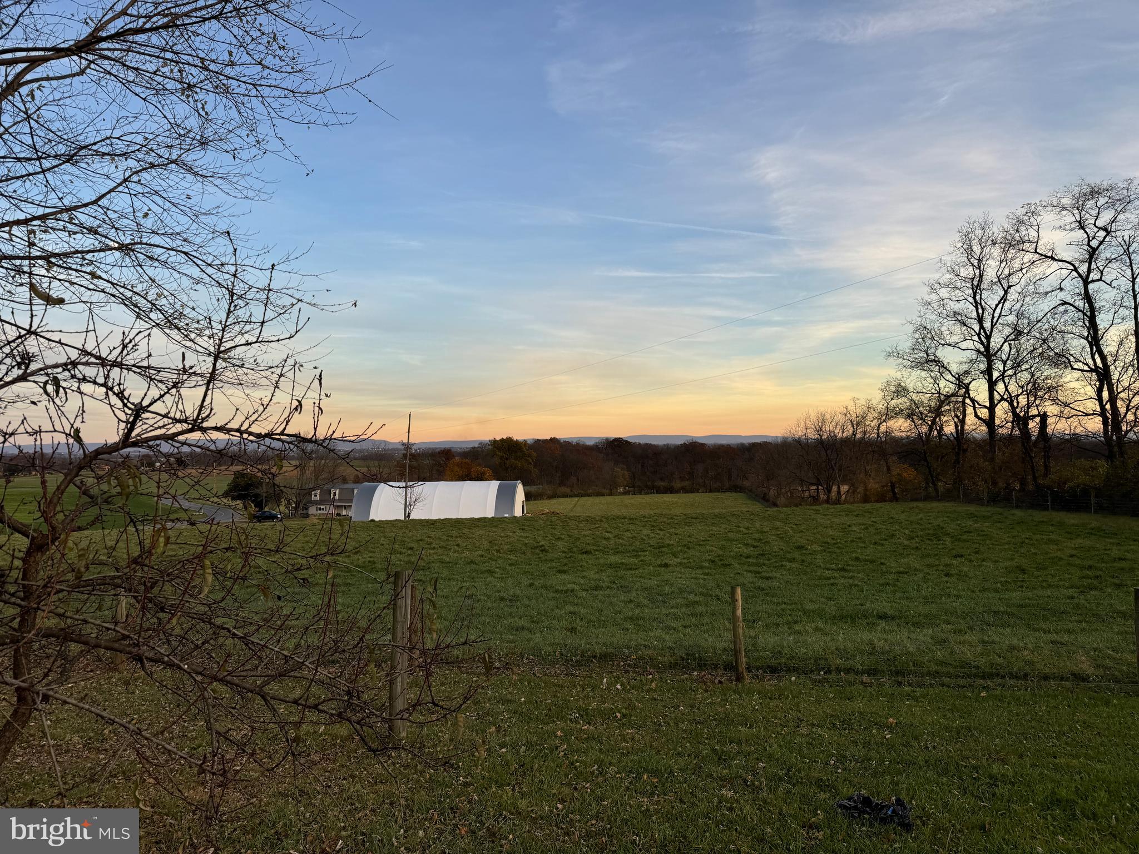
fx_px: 790
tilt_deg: +2.4
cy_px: 427
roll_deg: +1.3
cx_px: 570
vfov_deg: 56.8
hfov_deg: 71.6
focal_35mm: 24
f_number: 1.78
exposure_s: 1/671
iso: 80
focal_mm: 6.76
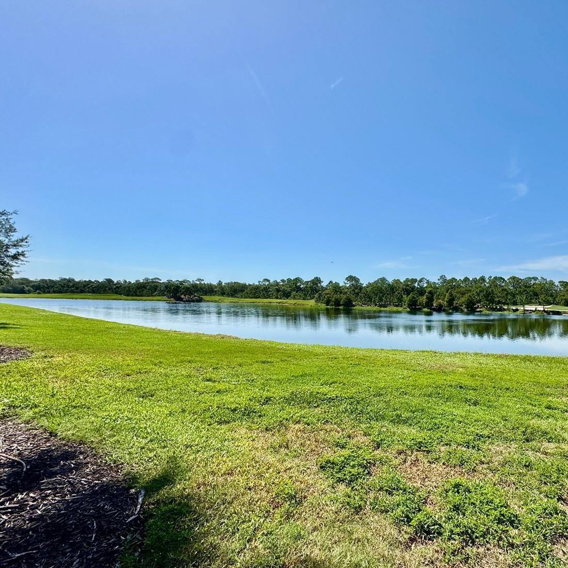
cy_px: 298
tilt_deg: +1.6
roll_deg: -0.5
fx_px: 334
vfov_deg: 80.7
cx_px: 380
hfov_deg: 78.0
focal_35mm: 18
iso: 50
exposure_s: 1/3106
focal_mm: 2.22
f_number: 2.2
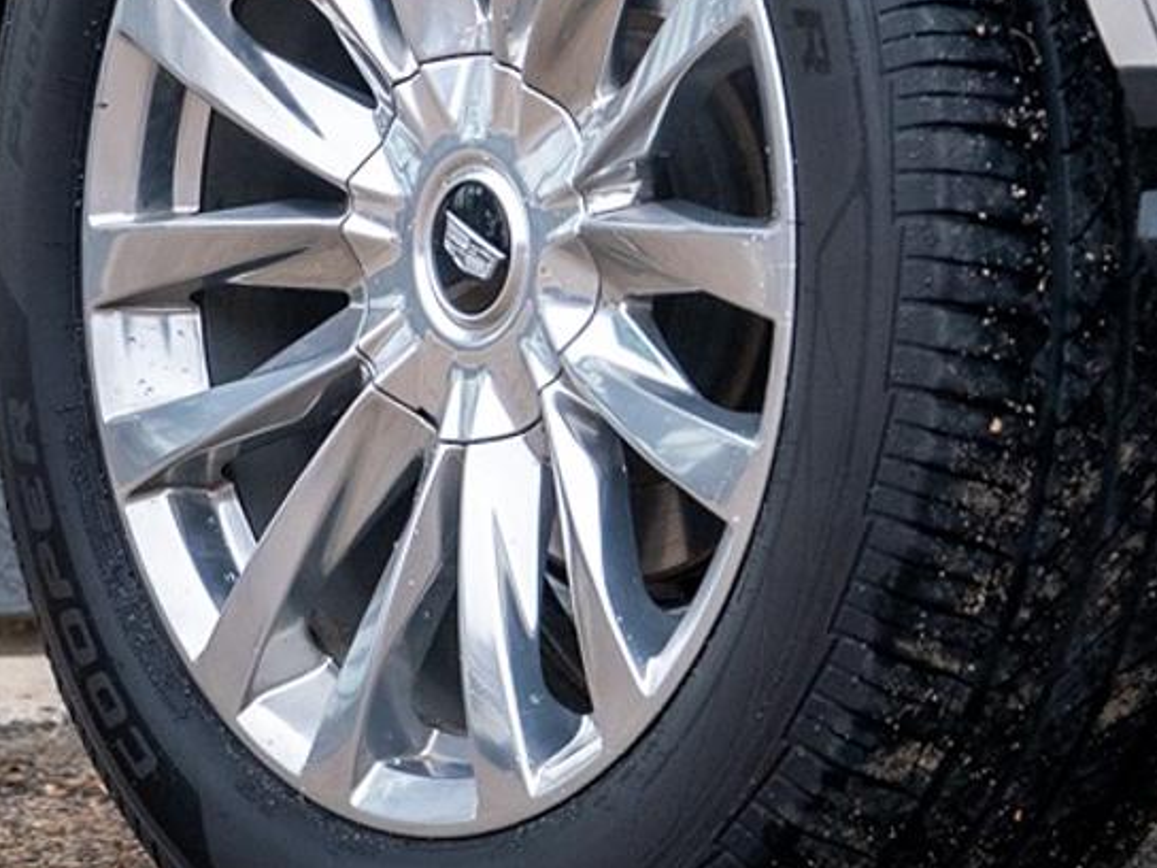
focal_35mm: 248
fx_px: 8289
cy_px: -322
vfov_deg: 5.9
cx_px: 366
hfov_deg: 8.0
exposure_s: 1/125
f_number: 4
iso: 500
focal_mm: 52
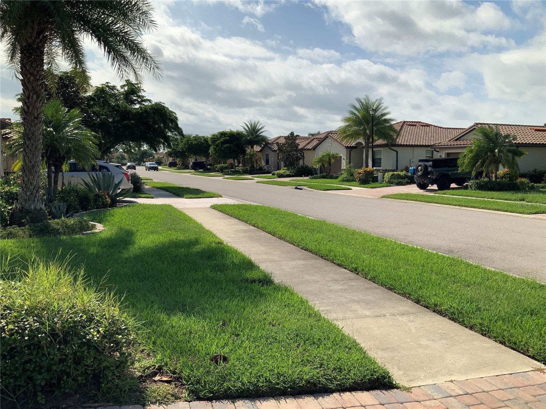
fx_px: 457
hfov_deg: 61.7
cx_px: 273
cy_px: 204
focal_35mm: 29
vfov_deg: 48.2
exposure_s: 1/3534
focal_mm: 3
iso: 16
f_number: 1.8
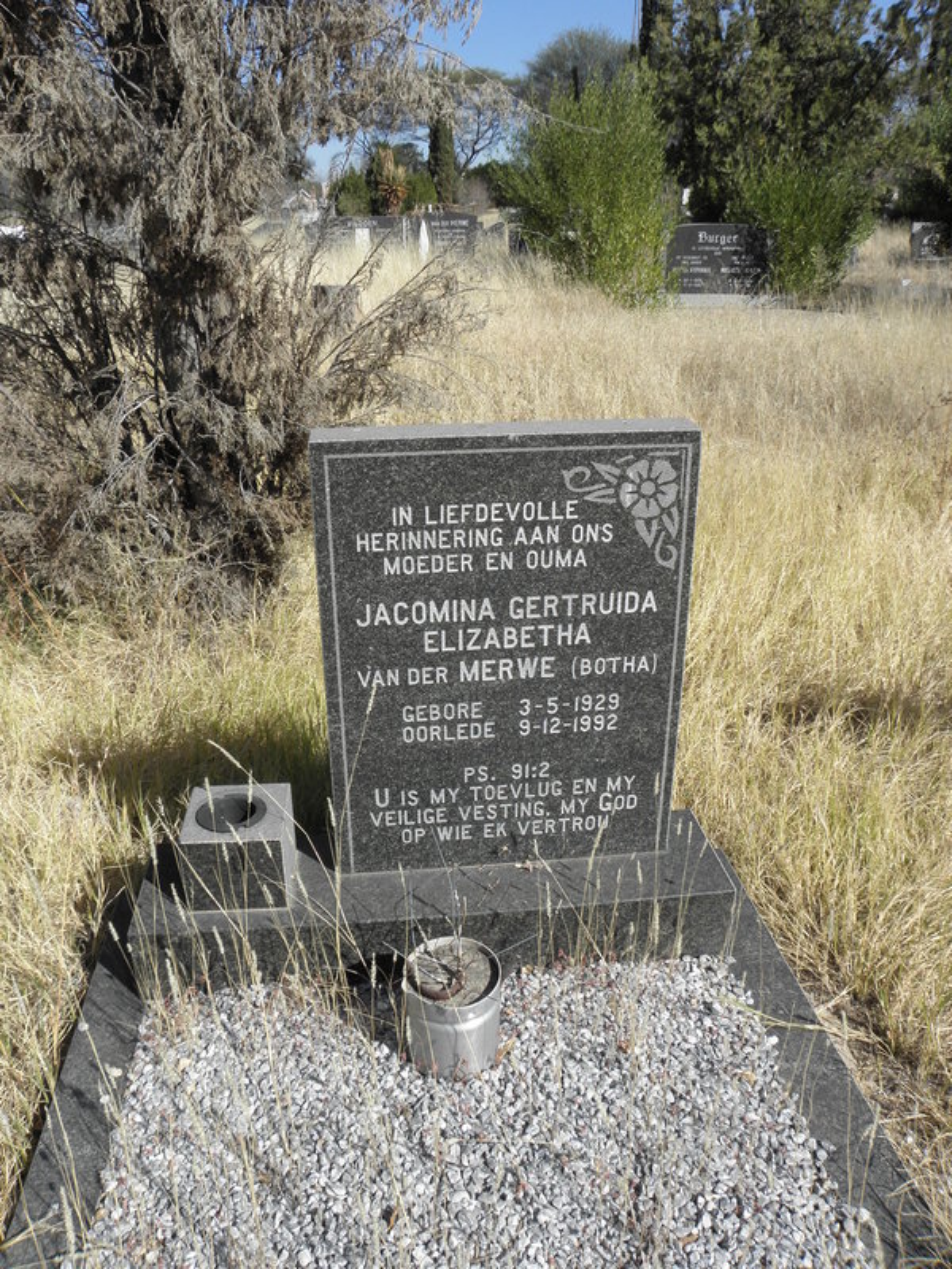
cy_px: 634
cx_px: 476
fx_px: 953
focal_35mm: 26
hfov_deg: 53.1
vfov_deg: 67.3
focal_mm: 4.6
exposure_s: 1/320
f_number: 5.6
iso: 64
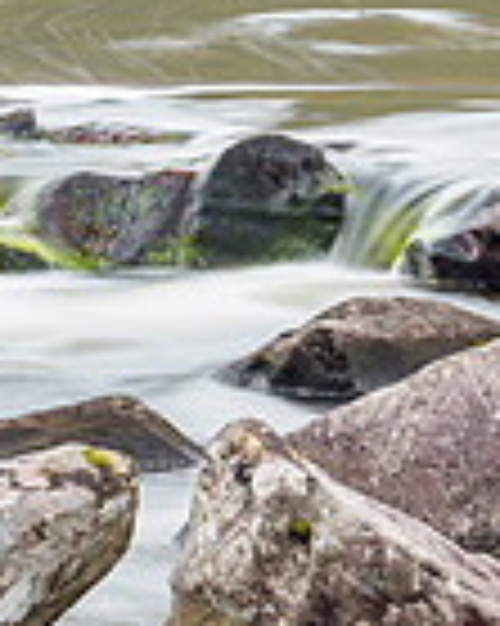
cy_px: 770
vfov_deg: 1.9
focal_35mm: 1011
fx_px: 18722
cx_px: -99
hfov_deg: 1.5
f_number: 7.1
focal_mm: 120
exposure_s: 6
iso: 200
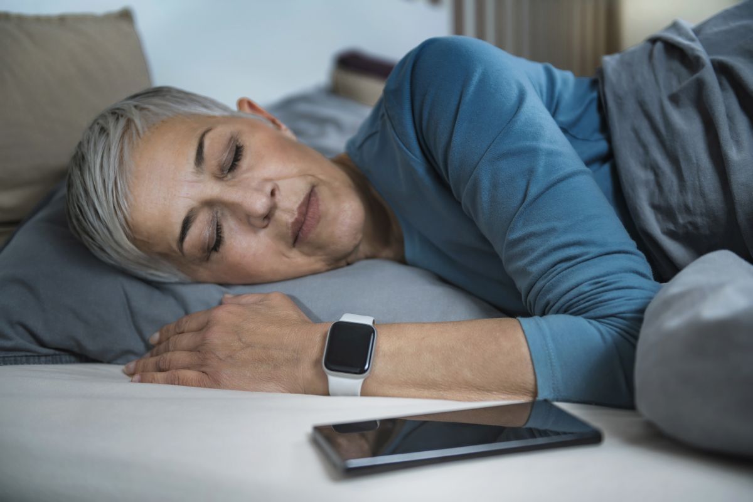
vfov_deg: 27.0
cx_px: 376
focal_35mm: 50
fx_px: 1046
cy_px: 251
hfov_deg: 39.6
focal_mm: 50
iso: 64
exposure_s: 1/160
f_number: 2.8
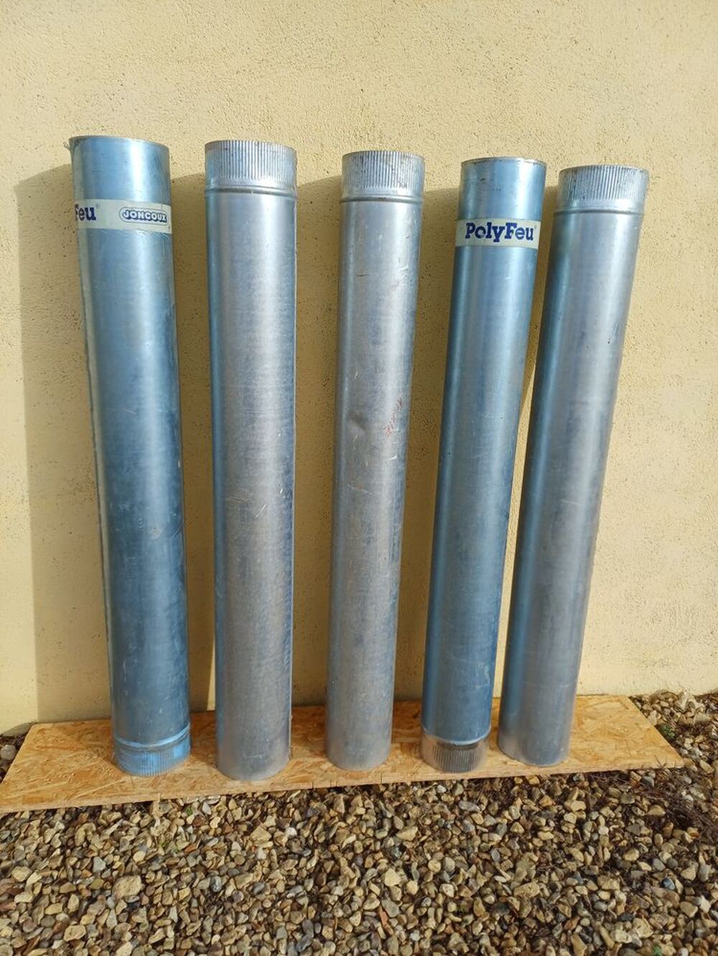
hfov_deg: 54.9
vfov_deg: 69.4
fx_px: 691
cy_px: 478
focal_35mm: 25
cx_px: 359
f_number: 1.8
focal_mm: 4.65
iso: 50
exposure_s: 1/507
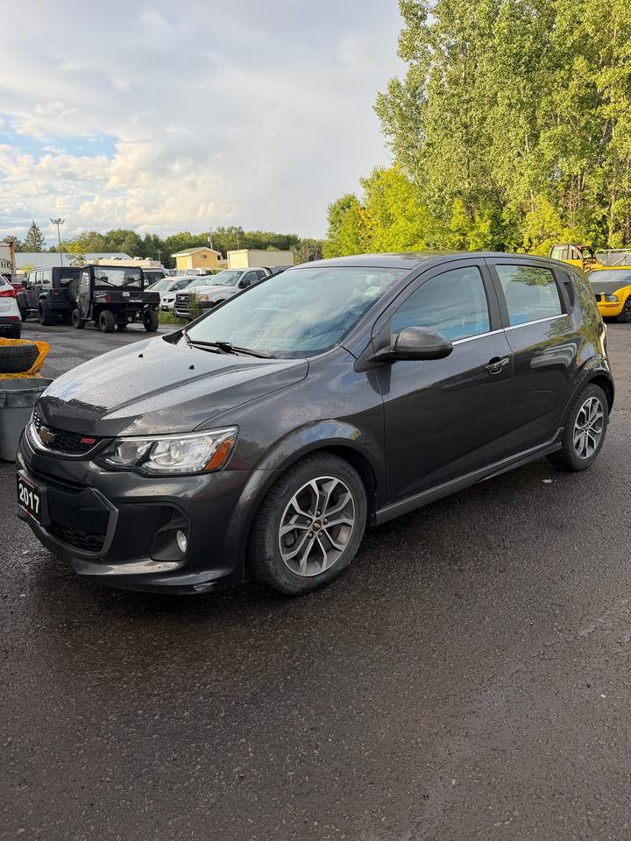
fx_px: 583
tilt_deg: -15.0
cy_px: 420
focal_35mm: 24
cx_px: 316
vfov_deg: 71.6
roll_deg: +0.6
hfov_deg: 56.8
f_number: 1.78
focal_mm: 6.76
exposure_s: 1/955
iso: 80
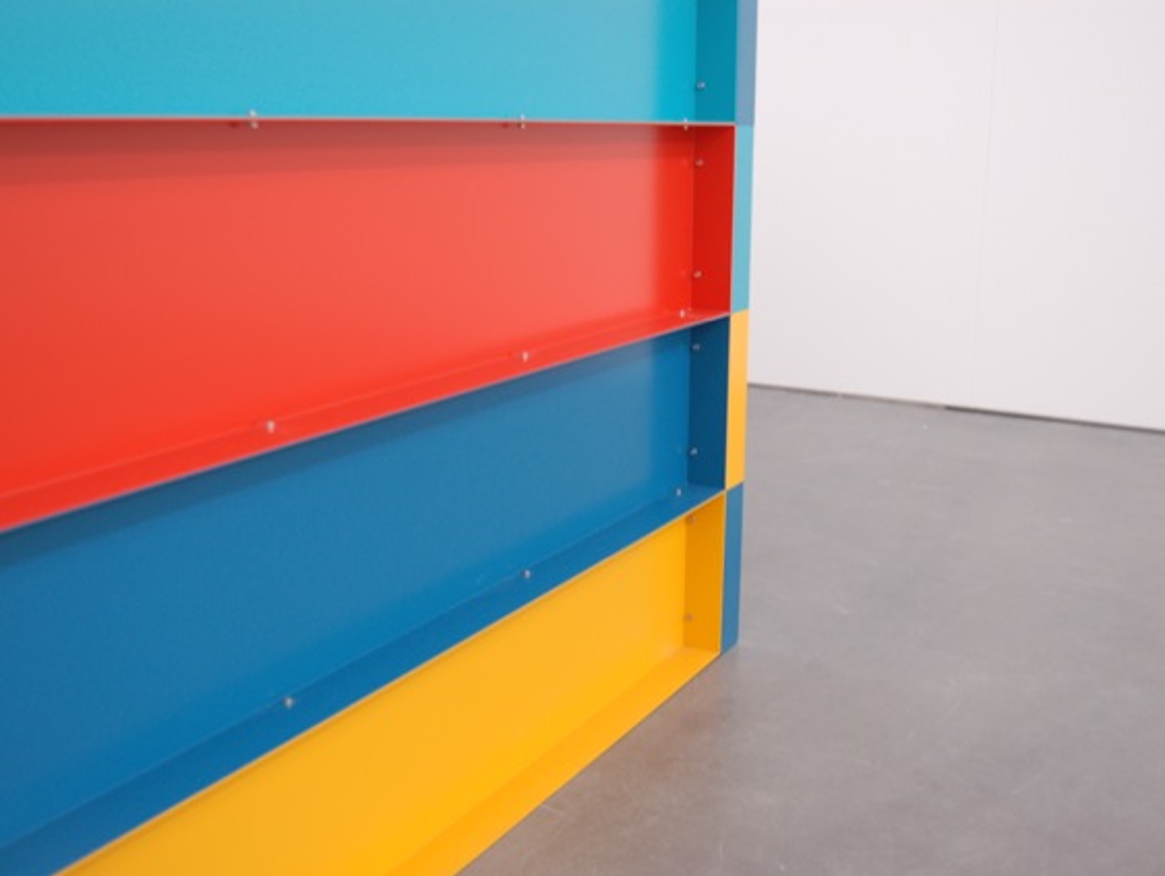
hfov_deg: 51.3
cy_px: 438
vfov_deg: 39.7
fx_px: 1212
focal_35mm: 36
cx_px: 596
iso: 400
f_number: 3.8
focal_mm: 22
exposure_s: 1/10
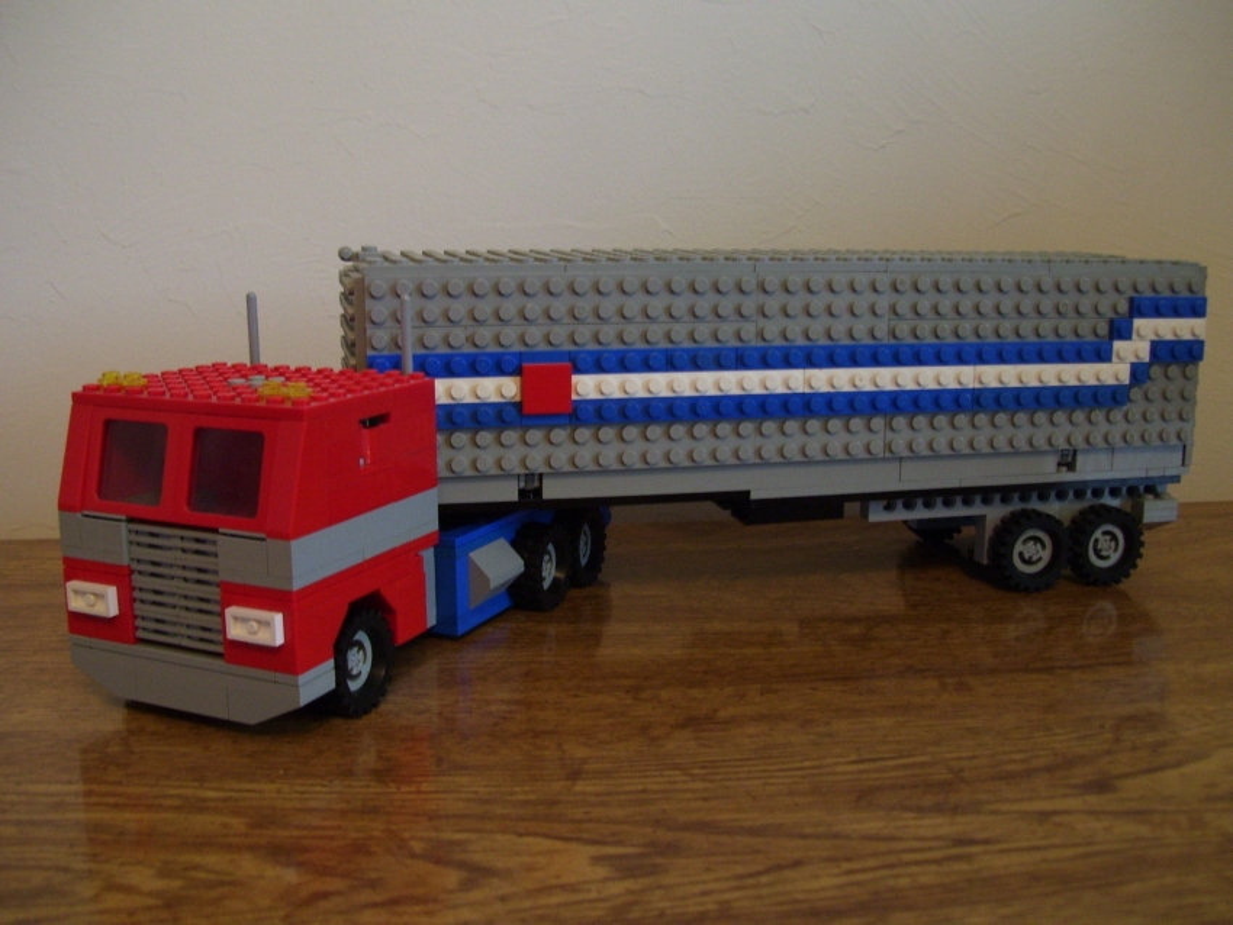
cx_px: 616
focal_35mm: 37
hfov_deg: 50.1
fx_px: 1318
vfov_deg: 38.7
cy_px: 462
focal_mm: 6
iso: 160
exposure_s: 1/8
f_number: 2.7
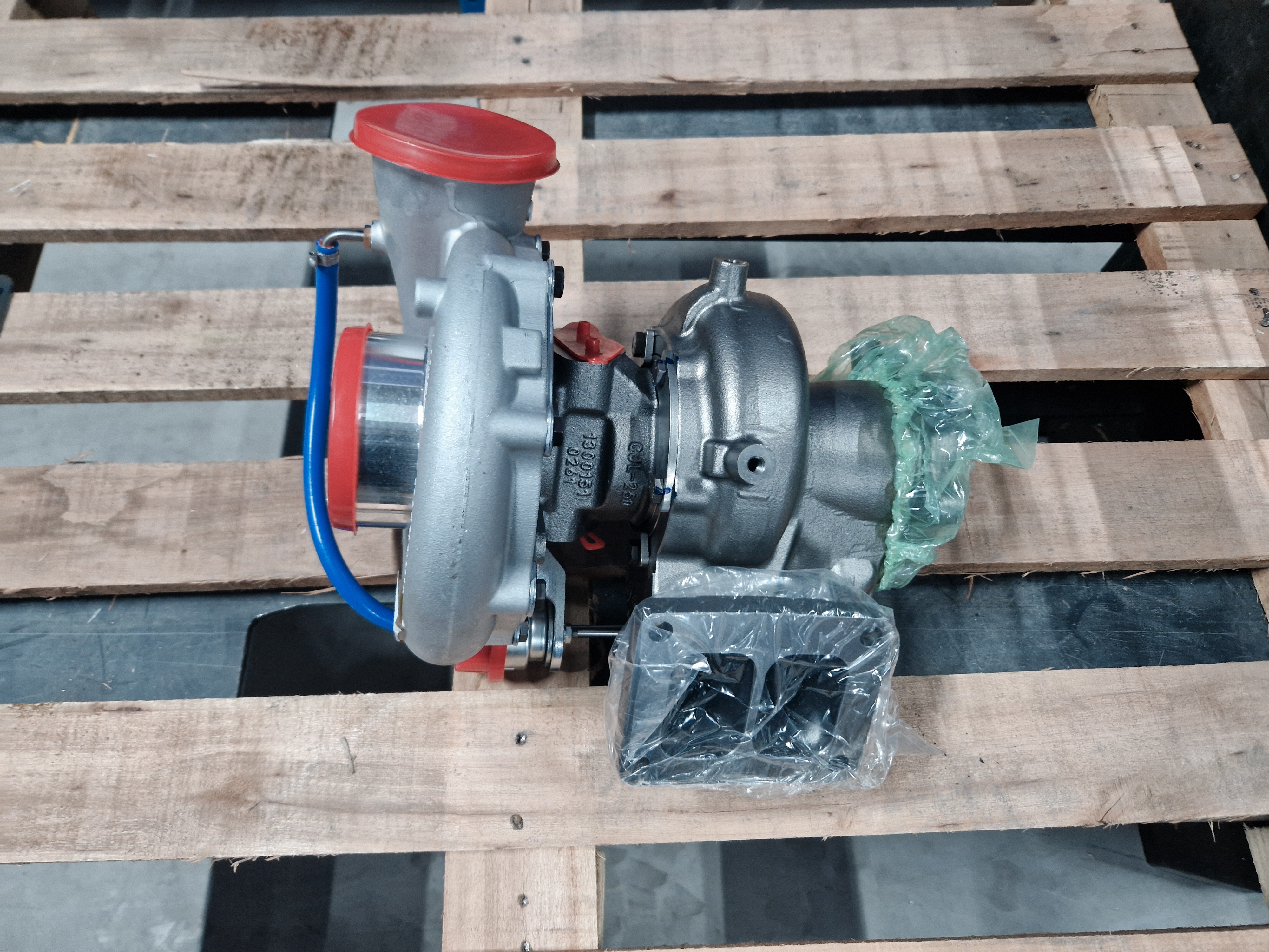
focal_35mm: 23
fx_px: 843
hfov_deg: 73.9
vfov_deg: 58.9
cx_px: 634
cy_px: 476
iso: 640
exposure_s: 1/50
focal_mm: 5.4
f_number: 1.8
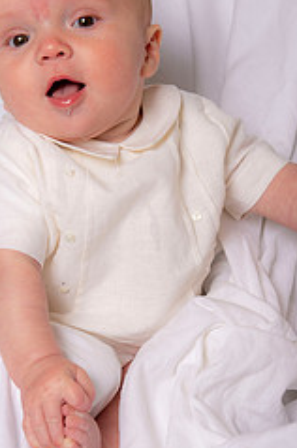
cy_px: 297
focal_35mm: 106
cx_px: 146
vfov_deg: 19.2
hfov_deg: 12.9
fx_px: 1315
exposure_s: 1/200
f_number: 5.6
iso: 250
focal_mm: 56
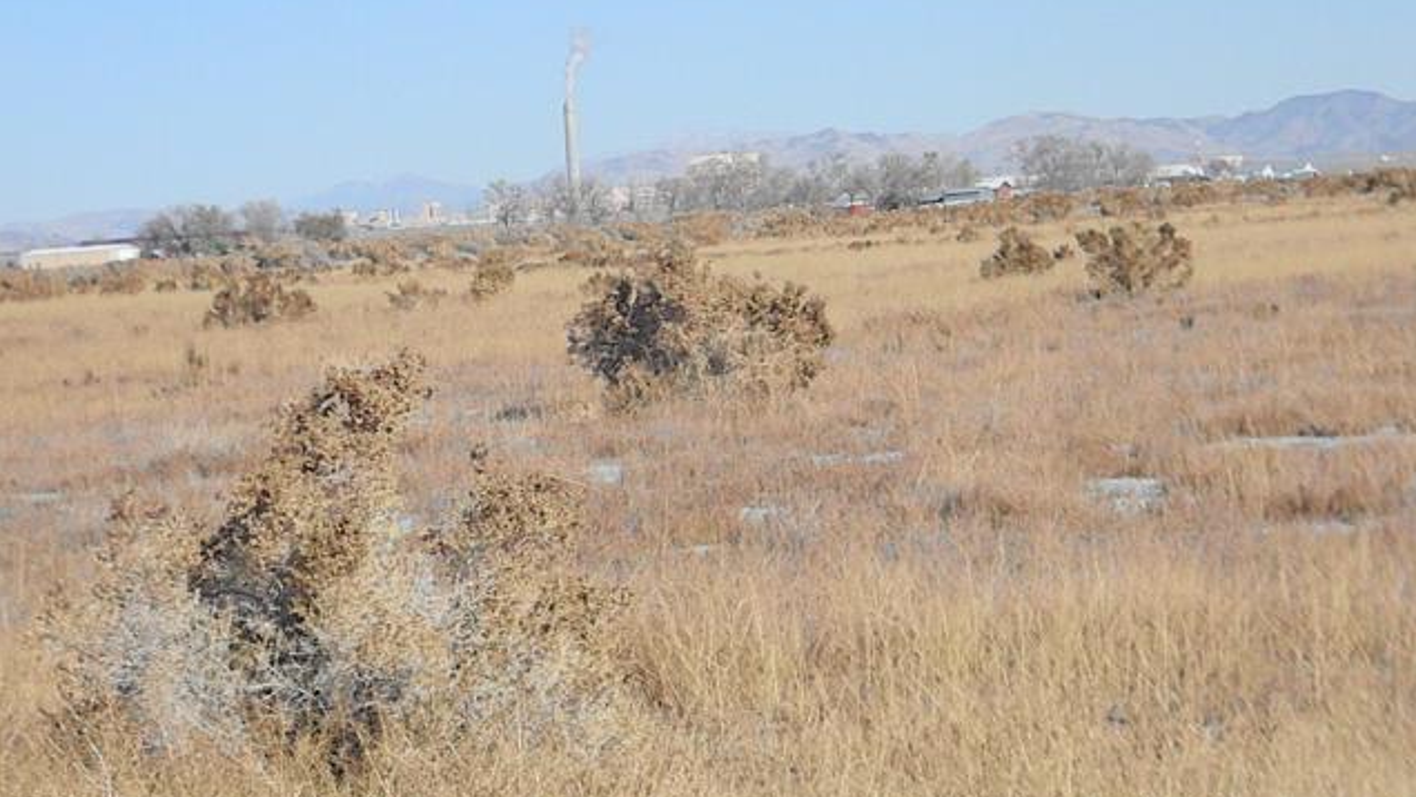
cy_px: 401
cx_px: 708
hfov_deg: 18.8
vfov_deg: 10.6
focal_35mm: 114
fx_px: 4281
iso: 647
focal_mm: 19
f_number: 9.4
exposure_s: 1/1080
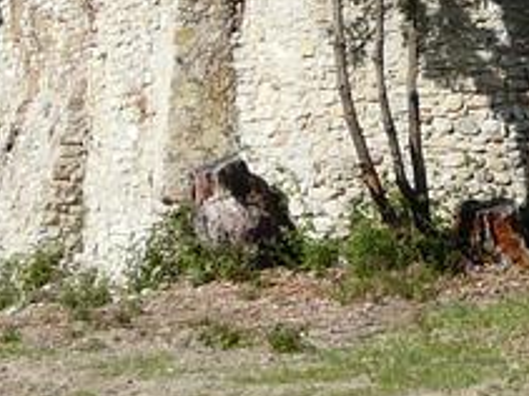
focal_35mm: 144
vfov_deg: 10.2
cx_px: 742
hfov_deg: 13.1
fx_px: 2199
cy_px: -63
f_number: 5.6
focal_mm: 4.9
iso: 100
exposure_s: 1/320
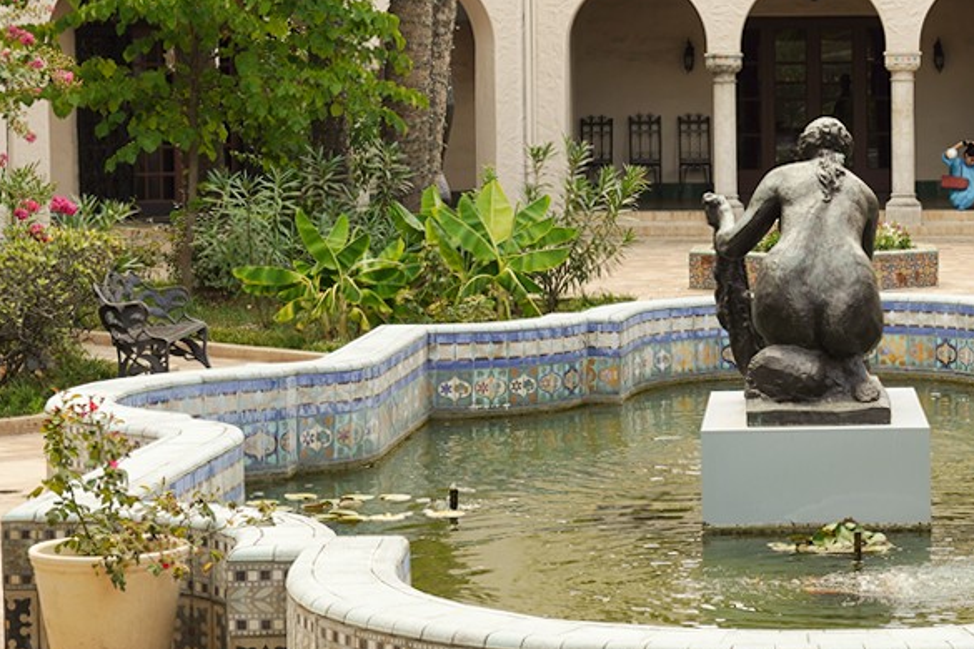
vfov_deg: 12.9
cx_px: 822
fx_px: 2868
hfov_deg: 19.0
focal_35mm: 106
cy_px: 240
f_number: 7.1
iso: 100
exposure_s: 1/100
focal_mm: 31
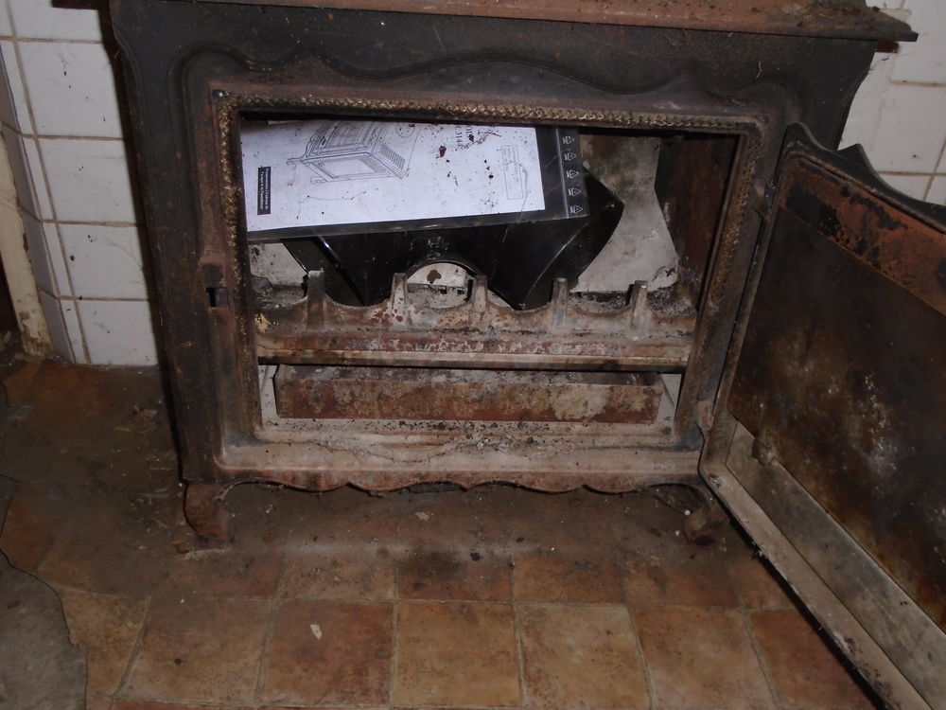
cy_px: 355
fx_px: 847
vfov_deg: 45.4
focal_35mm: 31
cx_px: 473
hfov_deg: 58.4
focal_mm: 5.5
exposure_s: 1/40
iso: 200
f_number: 3.5
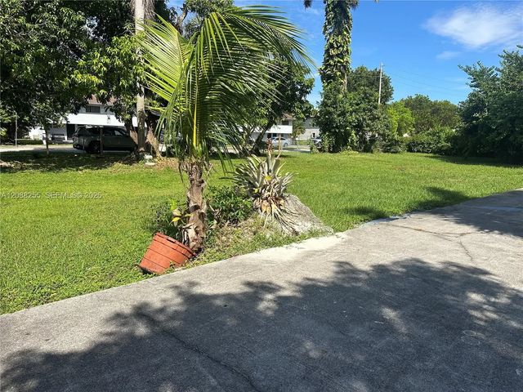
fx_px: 363
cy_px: 196
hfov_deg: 71.6
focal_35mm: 24
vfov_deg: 56.8
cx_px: 262
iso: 80
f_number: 1.78
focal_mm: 6.86
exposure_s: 1/3717
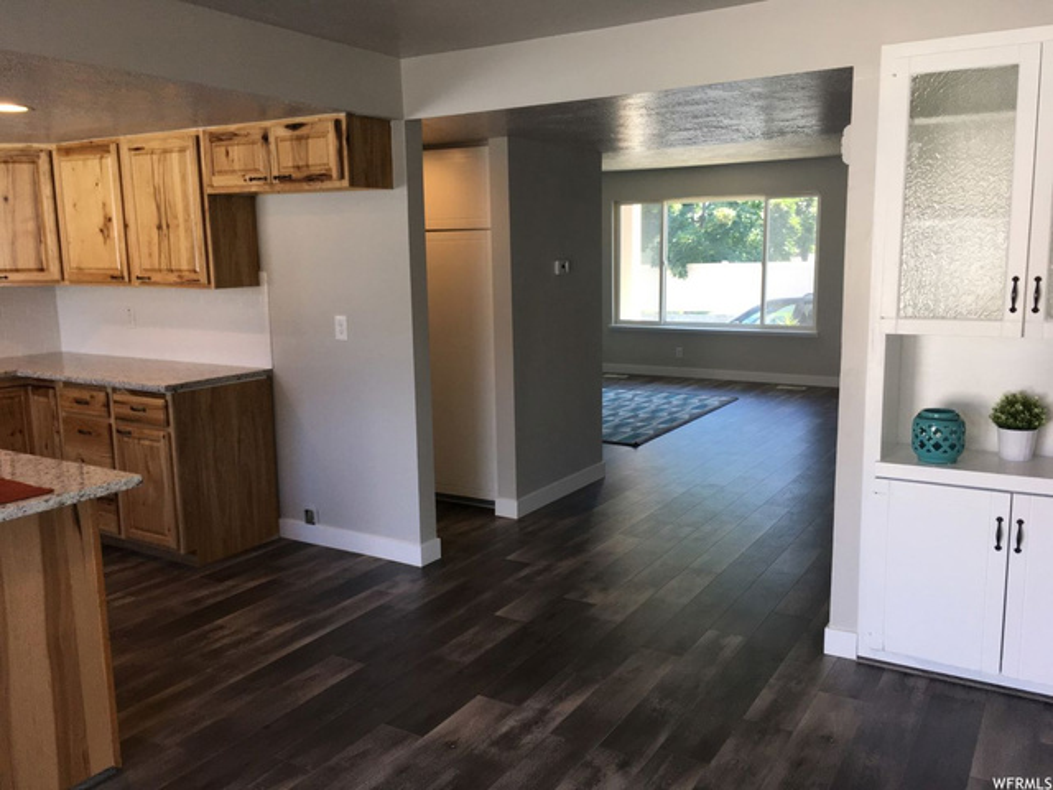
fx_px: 882
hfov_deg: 61.7
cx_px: 526
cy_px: 395
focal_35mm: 29
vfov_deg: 48.2
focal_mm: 4.15
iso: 40
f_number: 2.2
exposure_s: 1/120
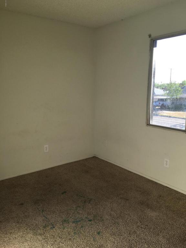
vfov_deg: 61.7
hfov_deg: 48.2
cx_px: 93
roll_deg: -1.2
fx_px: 208
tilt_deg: -9.1
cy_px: 124
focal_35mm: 29
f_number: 2.2
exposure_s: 1/268
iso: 25
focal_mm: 4.15
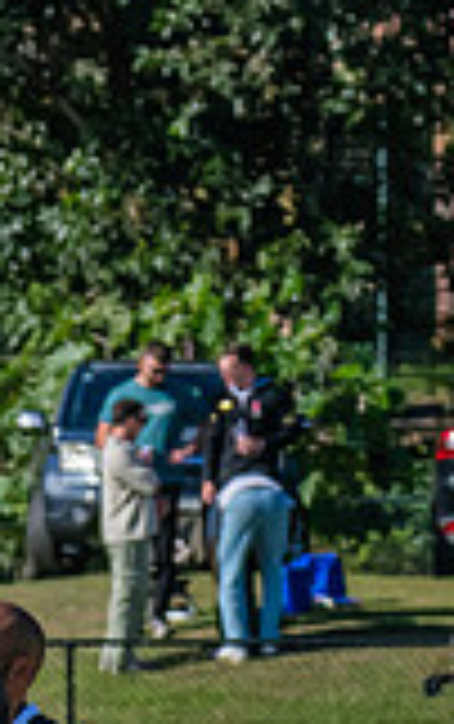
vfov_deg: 1.7
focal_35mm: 1214
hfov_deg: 1.1
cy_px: 620
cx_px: -887
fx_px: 23969
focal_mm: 270
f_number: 13
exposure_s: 1/1600
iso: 1600
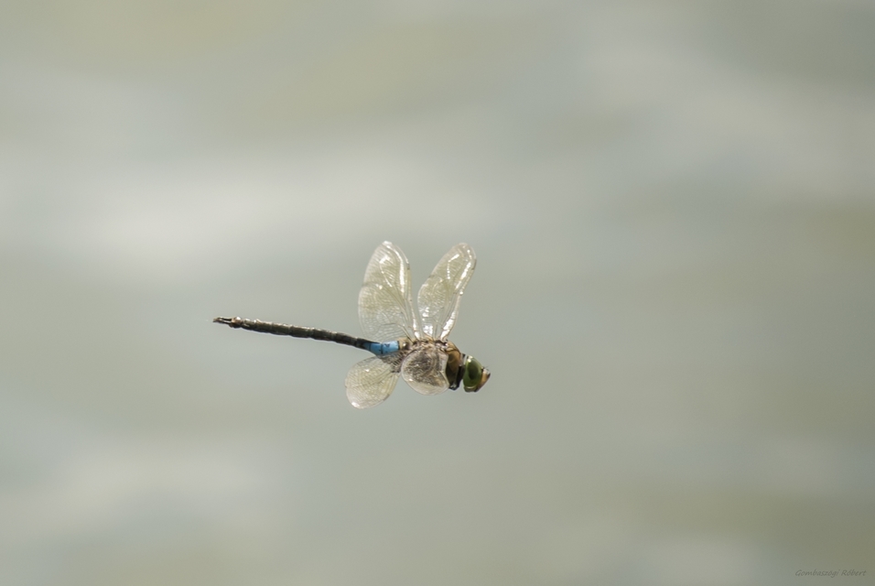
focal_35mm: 300
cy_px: 293
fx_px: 7300
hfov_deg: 6.9
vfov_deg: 4.6
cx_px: 438
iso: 400
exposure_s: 1/1000
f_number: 5.6
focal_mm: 200
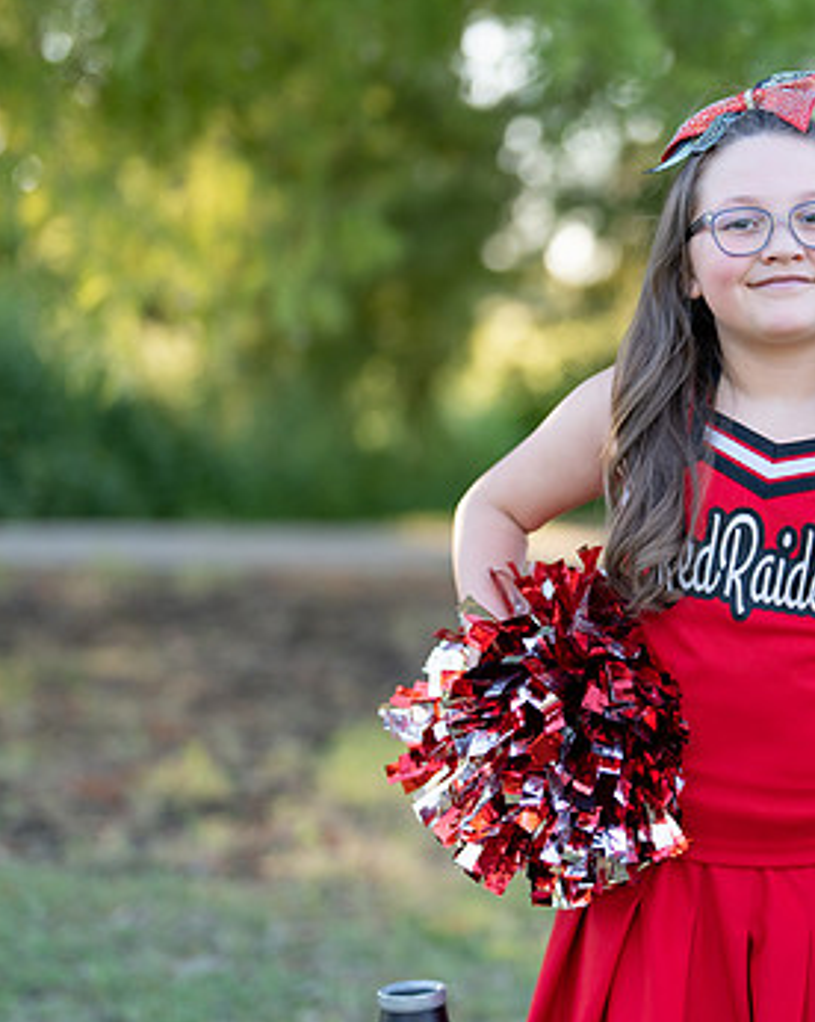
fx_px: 2839
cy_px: 492
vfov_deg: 20.4
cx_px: 766
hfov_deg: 16.1
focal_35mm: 94
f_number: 1.2
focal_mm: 50
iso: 100
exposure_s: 1/800
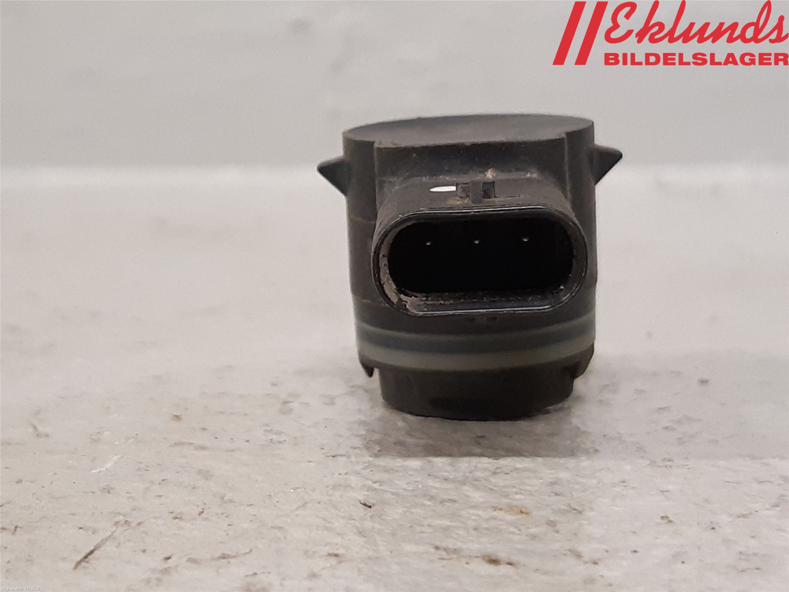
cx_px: 394
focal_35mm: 26
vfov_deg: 53.1
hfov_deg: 67.3
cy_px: 296
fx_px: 593
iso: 250
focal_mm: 3.93
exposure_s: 1/50
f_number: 1.7
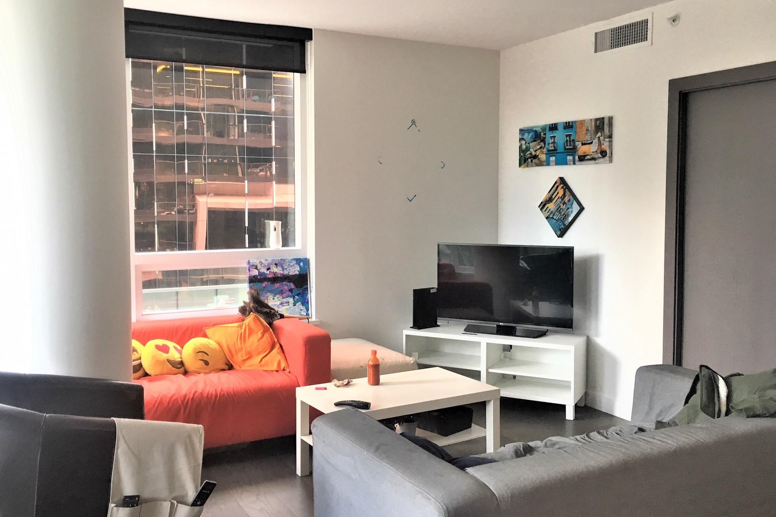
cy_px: 243
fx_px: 711
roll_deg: -0.4
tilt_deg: -3.5
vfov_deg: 39.9
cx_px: 371
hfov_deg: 57.2
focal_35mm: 33
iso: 32
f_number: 2.2
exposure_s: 1/30
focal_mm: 4.15
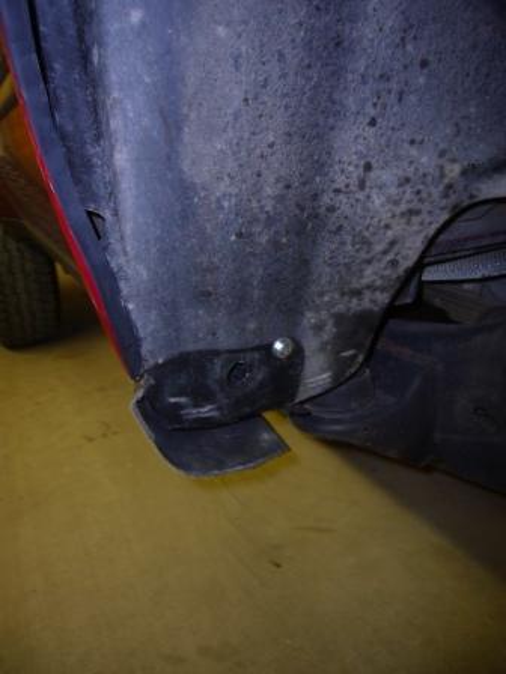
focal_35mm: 28
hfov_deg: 49.7
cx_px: 253
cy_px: 337
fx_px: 546
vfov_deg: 63.4
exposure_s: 1/8
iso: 100
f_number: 2.8
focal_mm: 4.6
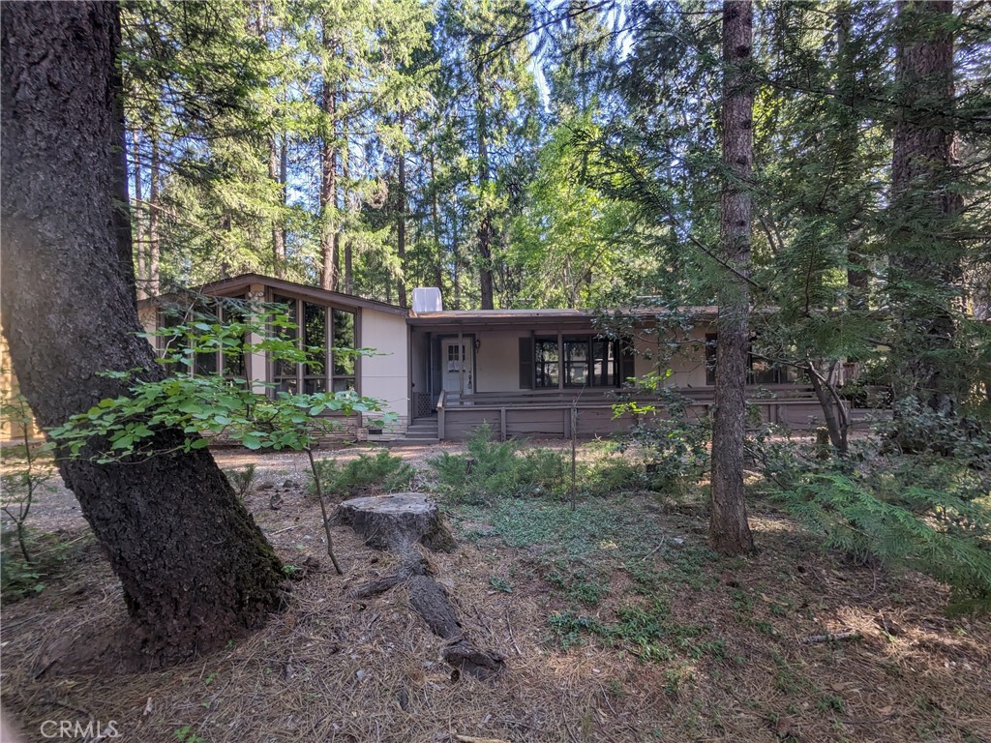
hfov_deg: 94.5
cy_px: 372
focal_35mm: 16
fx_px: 458
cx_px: 496
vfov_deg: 78.1
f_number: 2.2
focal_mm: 2.22
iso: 30
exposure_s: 1/94.8
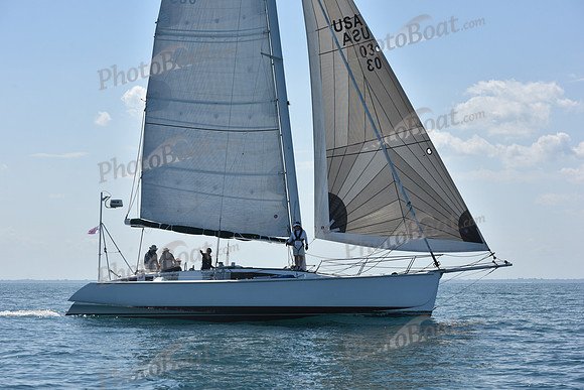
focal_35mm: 70
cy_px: 195
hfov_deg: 28.8
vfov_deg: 19.5
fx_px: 1136
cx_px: 292
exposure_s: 1/1250
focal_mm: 70
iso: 250
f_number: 9
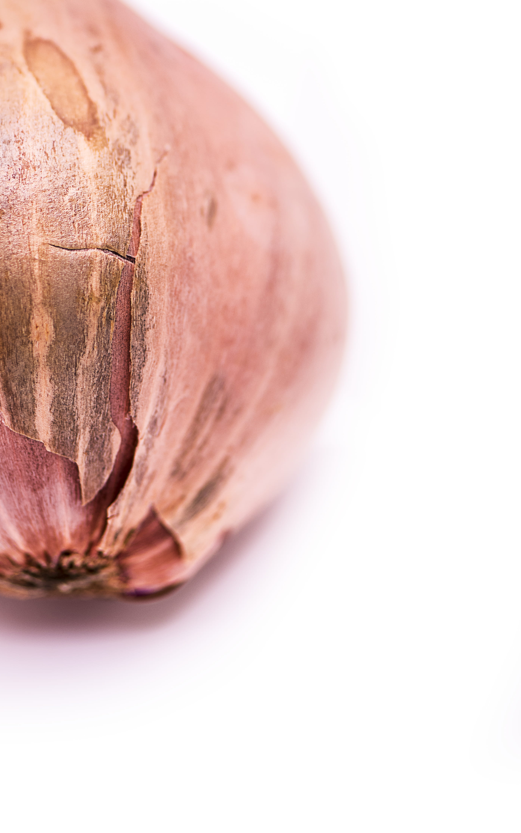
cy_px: 162
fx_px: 4044
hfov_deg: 7.4
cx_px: 72
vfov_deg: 11.7
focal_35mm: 178
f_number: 3.2
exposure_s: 1/500
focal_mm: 105
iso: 160
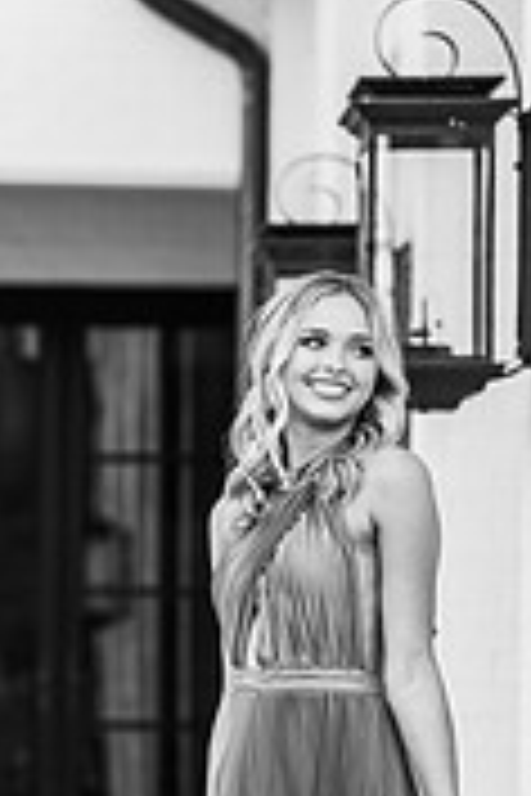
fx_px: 4779
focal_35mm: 216
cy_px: 526
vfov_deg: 9.5
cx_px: 338
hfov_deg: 6.4
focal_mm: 85
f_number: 2.5
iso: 250
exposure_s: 1/400
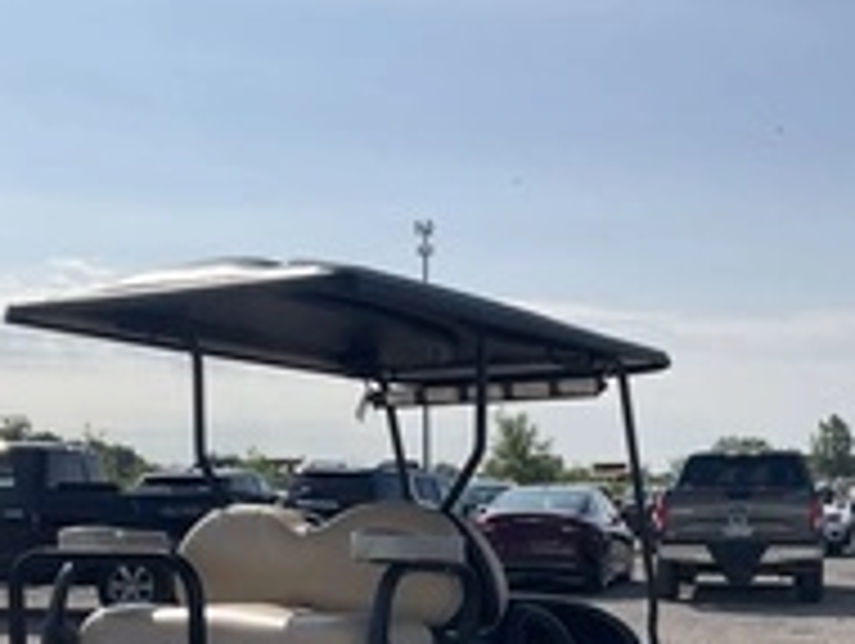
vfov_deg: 23.2
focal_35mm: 61
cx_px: 351
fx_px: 1509
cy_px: 626
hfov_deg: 31.6
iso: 25
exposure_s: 1/4405
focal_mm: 3
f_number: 1.8
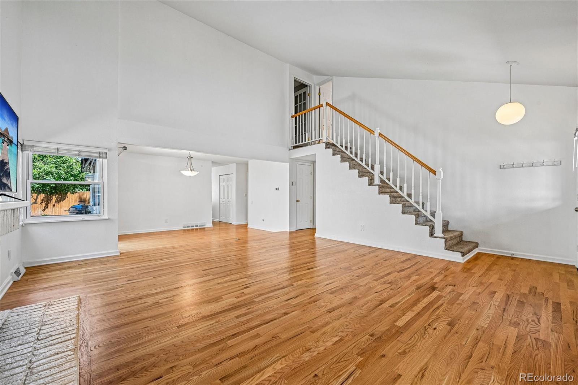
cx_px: 289
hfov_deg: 104.3
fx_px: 225
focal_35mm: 14
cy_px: 192
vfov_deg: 81.2
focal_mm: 14
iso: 320
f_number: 10
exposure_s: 1/15
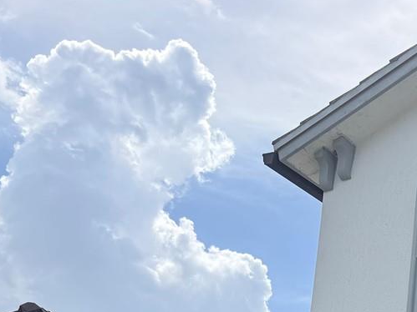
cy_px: 455
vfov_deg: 17.4
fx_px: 927
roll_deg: -2.5
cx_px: 638
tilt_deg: +14.9
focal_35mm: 77
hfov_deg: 21.1
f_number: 1.78
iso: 100
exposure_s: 1/6711
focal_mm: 6.76
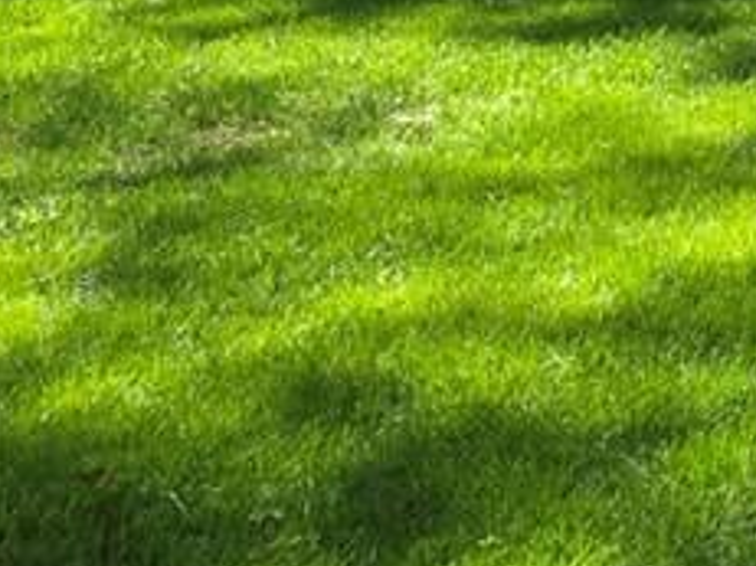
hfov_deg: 15.3
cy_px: -429
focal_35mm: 102
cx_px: 1532
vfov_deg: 13.2
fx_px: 2226
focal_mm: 6.25
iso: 80
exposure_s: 1/1391
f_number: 1.7
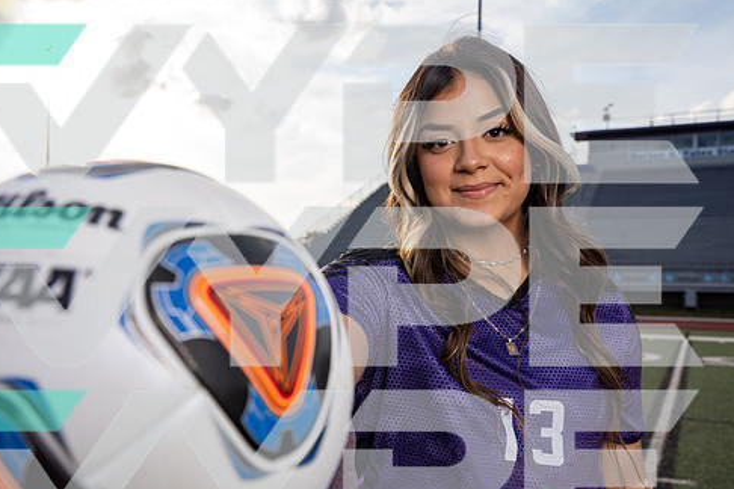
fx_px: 754
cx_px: 319
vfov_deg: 35.8
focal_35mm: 37
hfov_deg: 51.7
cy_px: 288
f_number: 6.3
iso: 250
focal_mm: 31
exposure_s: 1/500
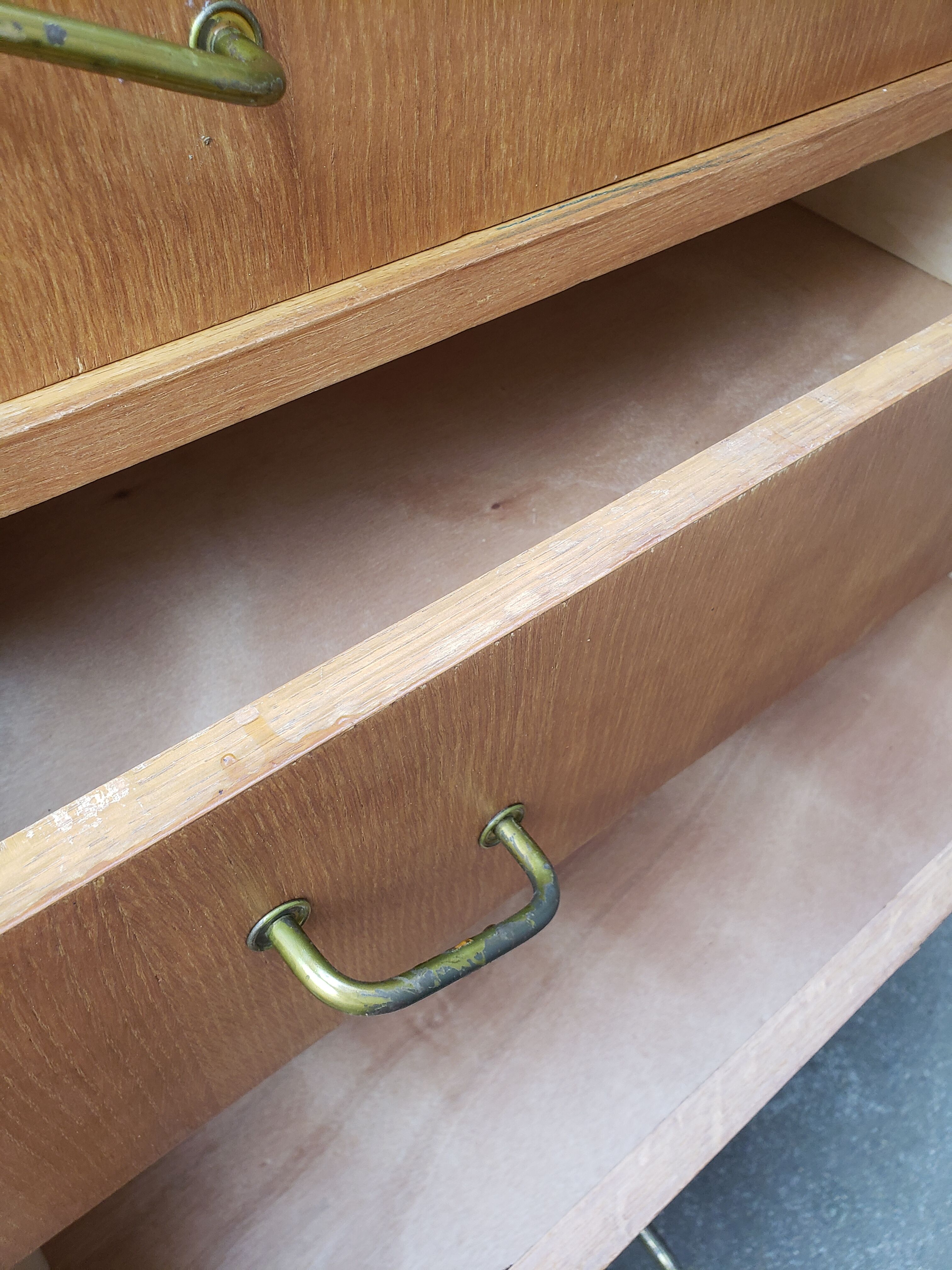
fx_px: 953
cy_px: 635
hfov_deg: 53.1
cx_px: 476
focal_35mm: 26
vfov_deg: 67.3
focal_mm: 4.3
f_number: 2.4
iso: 200
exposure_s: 1/60
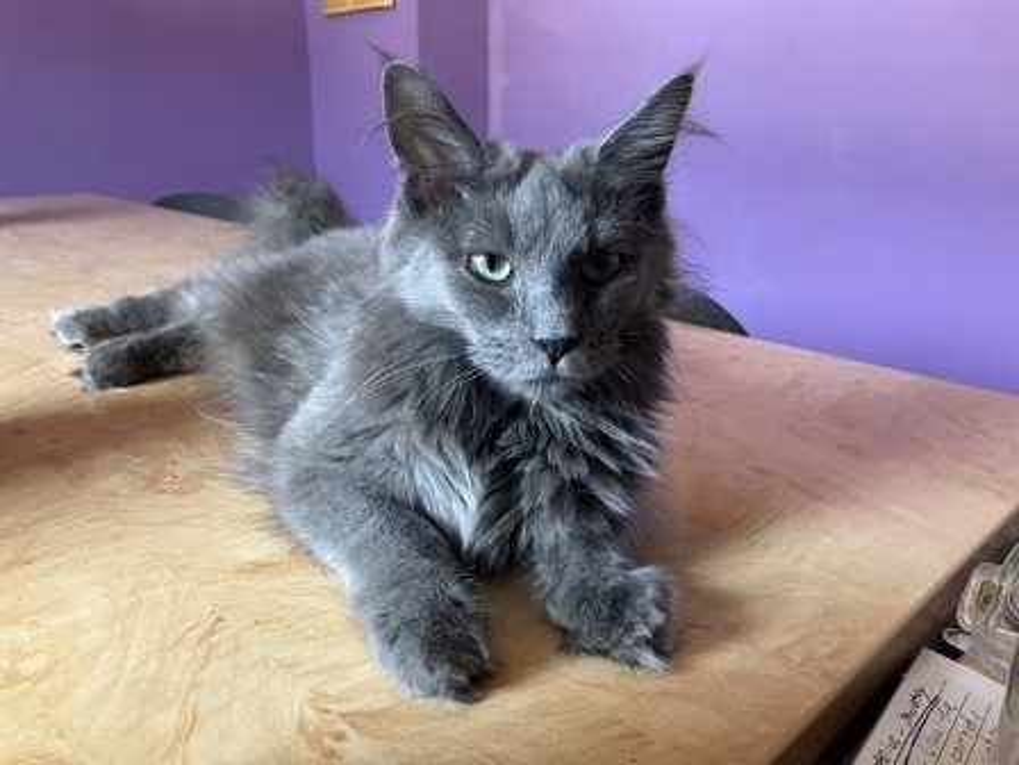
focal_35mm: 28
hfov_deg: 63.4
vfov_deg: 49.7
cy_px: 382
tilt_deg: -18.7
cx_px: 510
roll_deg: -0.7
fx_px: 824
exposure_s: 1/50
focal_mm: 3.99
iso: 160
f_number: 1.8
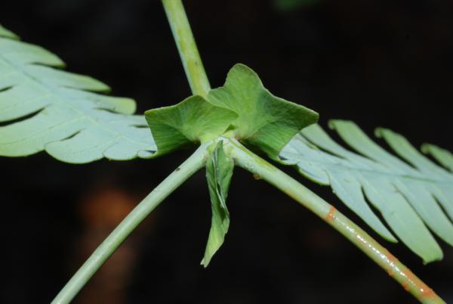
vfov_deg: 13.1
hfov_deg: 19.4
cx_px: 226
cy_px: 152
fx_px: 1323
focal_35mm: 105
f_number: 20
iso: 200
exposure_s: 1/60
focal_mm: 70
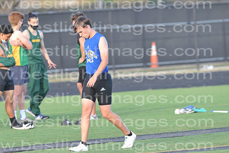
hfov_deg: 5.0
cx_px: 92
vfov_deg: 3.4
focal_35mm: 409
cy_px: 64
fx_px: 2601
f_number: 4.5
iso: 800
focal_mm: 300
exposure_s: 1/800
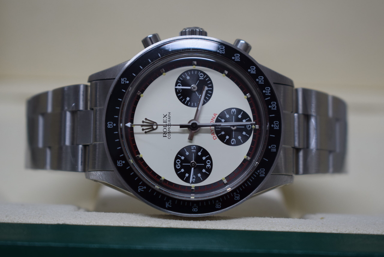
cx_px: 192
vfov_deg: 16.6
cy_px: 128
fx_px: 881
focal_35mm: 82
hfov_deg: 24.6
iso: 500
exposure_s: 1/60
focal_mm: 55
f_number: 5.6
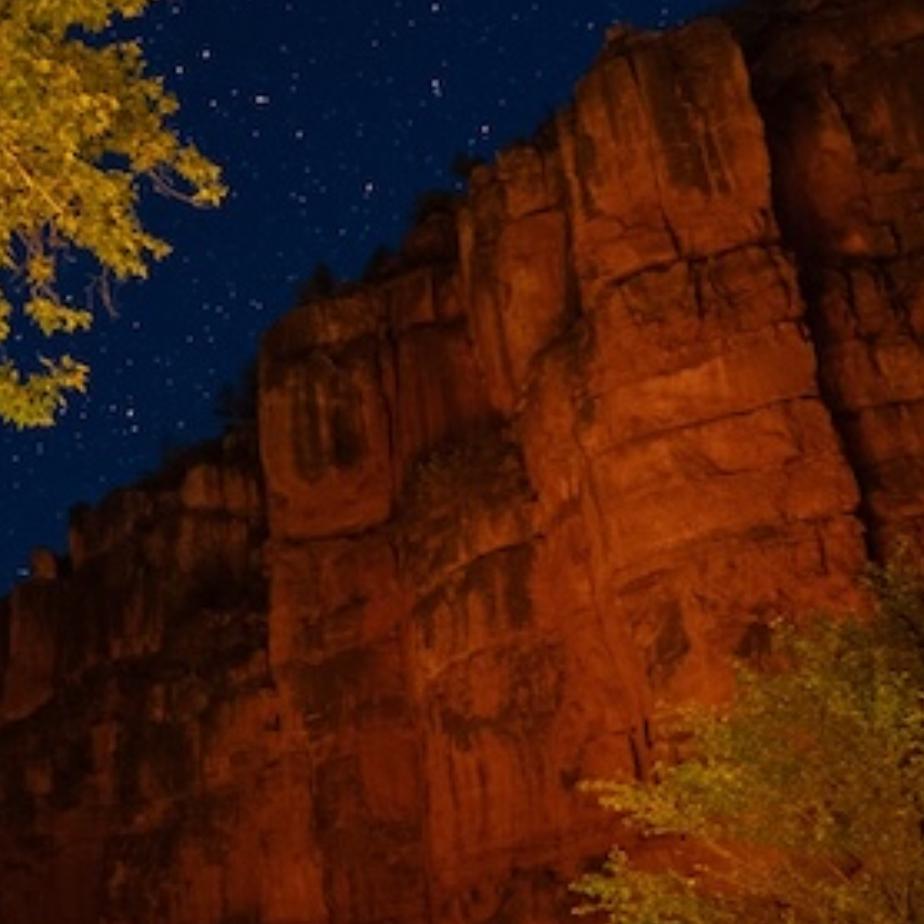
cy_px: 655
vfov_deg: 37.7
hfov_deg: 37.0
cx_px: 189
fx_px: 1329
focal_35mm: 44
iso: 3200
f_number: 2.8
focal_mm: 16
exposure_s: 20
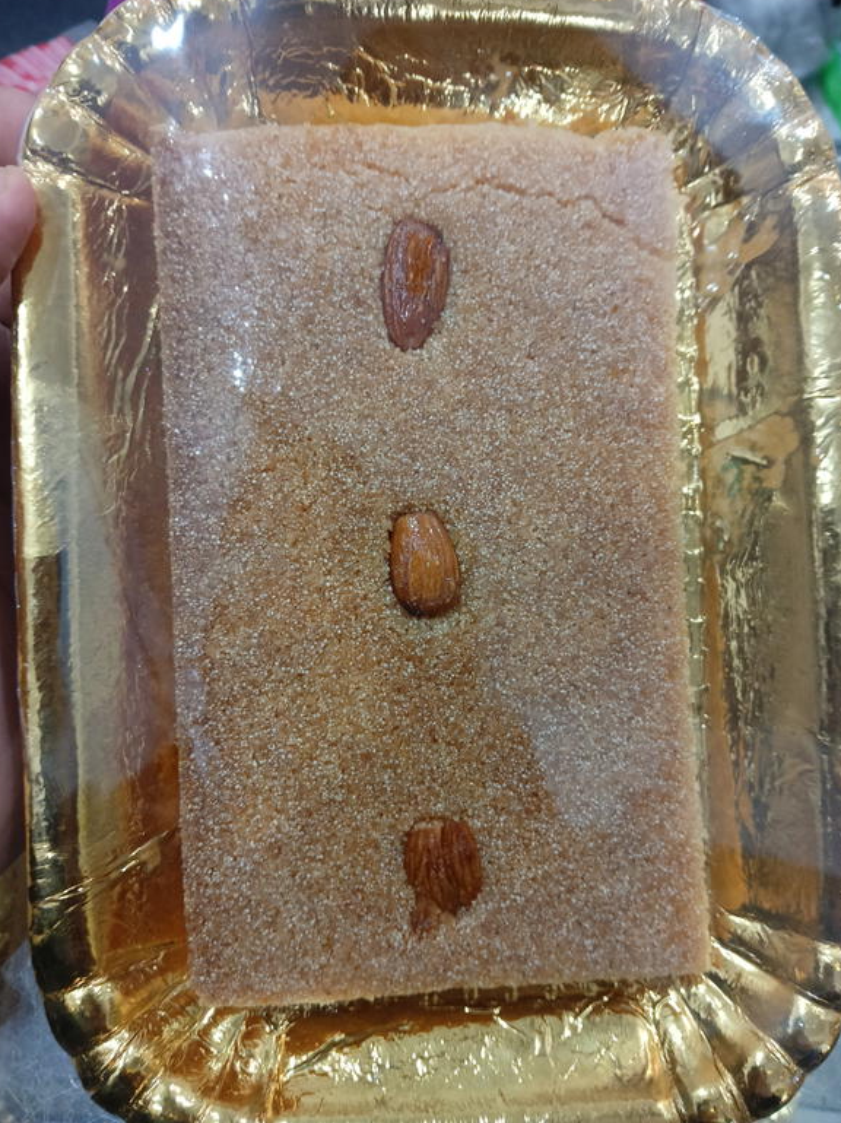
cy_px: 560
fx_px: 875
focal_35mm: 27
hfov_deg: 51.3
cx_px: 425
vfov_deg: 65.3
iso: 400
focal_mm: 4.05
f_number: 1.8
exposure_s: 1/25
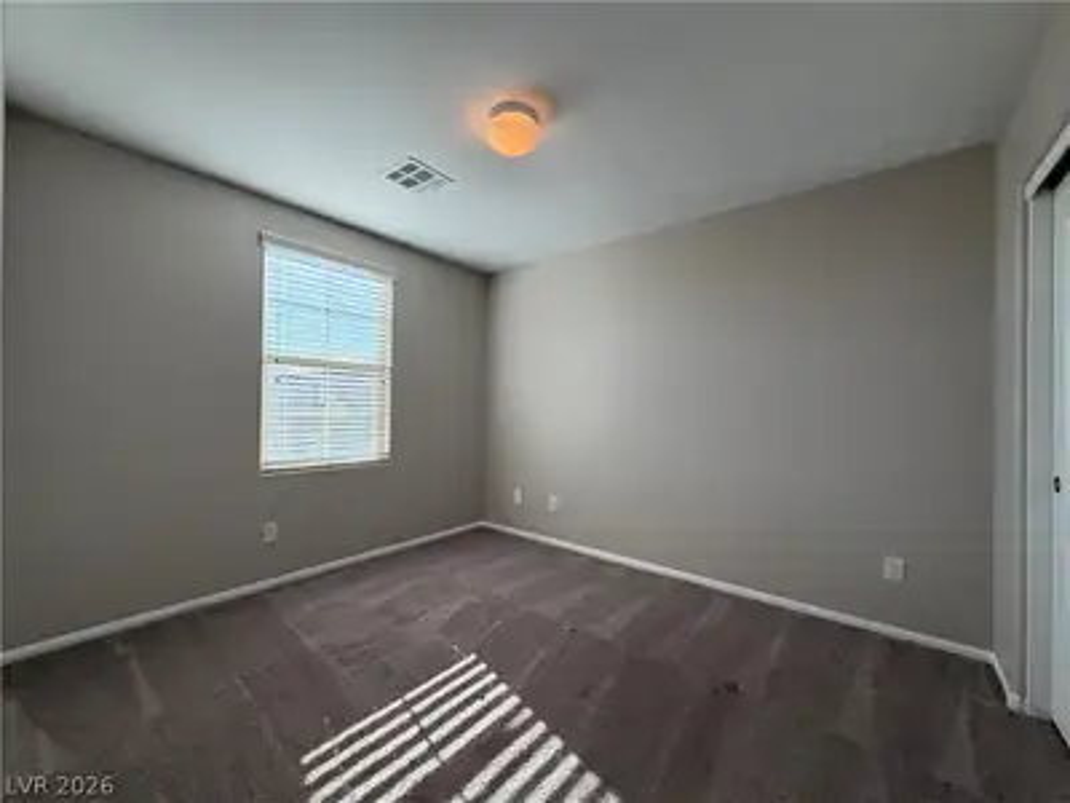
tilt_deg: +1.9
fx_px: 433
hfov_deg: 102.1
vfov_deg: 85.7
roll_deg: -0.9
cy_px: 402
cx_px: 535
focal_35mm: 14
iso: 50
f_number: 2.2
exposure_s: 1/122
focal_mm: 2.22
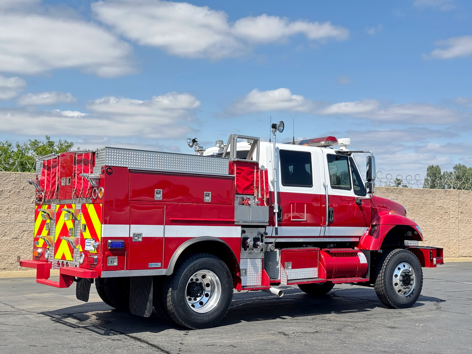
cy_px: 177
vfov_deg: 30.3
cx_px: 236
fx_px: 654
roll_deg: -0.8
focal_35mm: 48
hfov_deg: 39.7
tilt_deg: +1.4
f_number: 1.78
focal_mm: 6.76
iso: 64
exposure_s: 1/2415
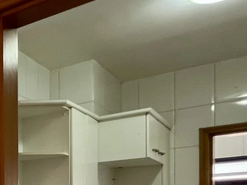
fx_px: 385
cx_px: -187
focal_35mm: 54
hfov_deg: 22.5
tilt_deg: -0.4
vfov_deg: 24.4
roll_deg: +0.8
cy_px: 225
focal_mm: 1.57
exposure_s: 1/60
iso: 160
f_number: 1.8
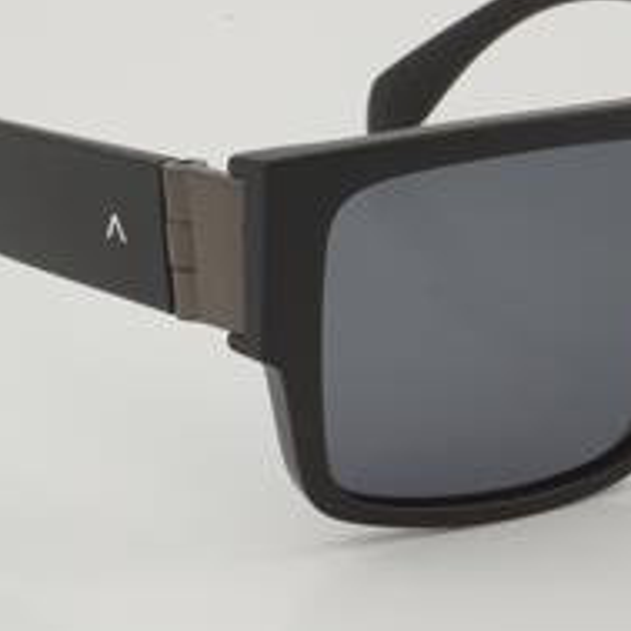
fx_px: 2784
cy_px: 267
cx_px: 474
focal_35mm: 135
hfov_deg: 12.9
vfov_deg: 12.9
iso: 100
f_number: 32
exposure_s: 1/3
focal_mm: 50
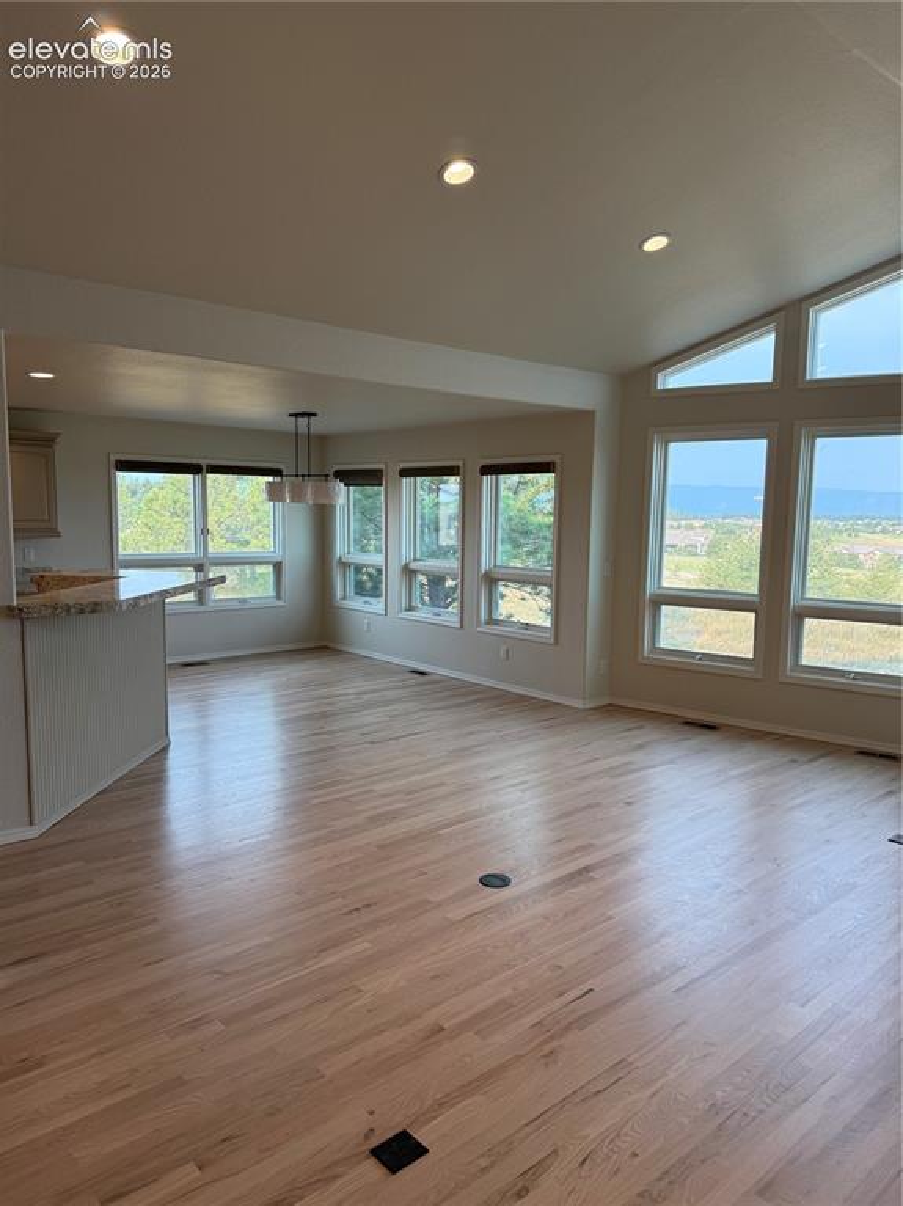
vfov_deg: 71.6
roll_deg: -0.9
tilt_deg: -7.1
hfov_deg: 56.8
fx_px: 836
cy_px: 603
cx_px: 452
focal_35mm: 24
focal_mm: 6.76
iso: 100
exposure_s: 1/379
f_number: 1.78
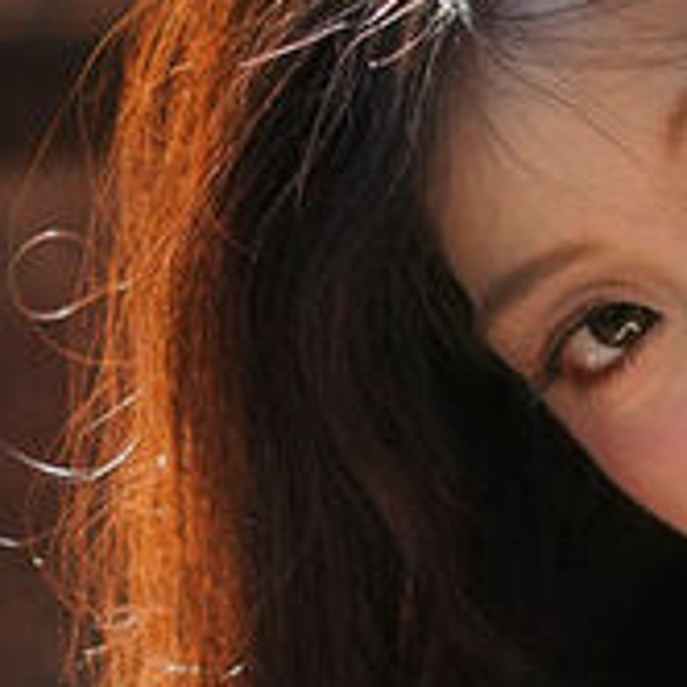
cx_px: 608
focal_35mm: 404
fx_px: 9071
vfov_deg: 4.3
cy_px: 1480
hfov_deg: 4.3
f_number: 2
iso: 400
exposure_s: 1/1600
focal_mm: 50
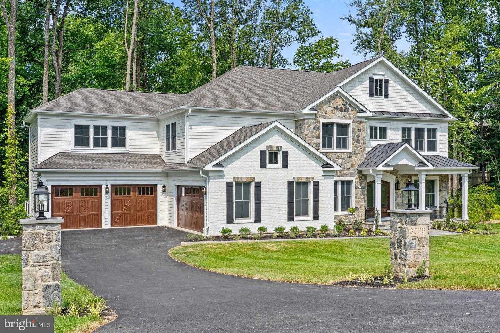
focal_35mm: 38
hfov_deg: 50.7
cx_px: 250
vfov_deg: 35.1
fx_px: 528
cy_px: 166
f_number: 13
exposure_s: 1/250
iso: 250
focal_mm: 38
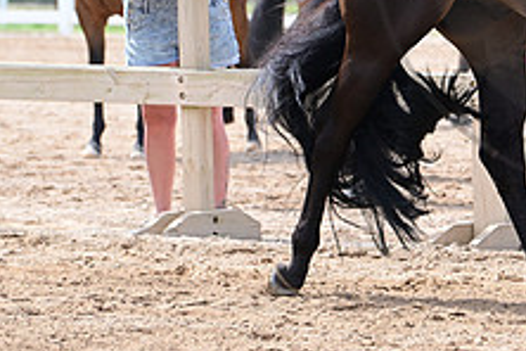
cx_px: 647
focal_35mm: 418
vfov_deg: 3.3
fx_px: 6107
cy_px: -70
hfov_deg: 4.9
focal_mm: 160
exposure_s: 1/1600
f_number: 5.6
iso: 800
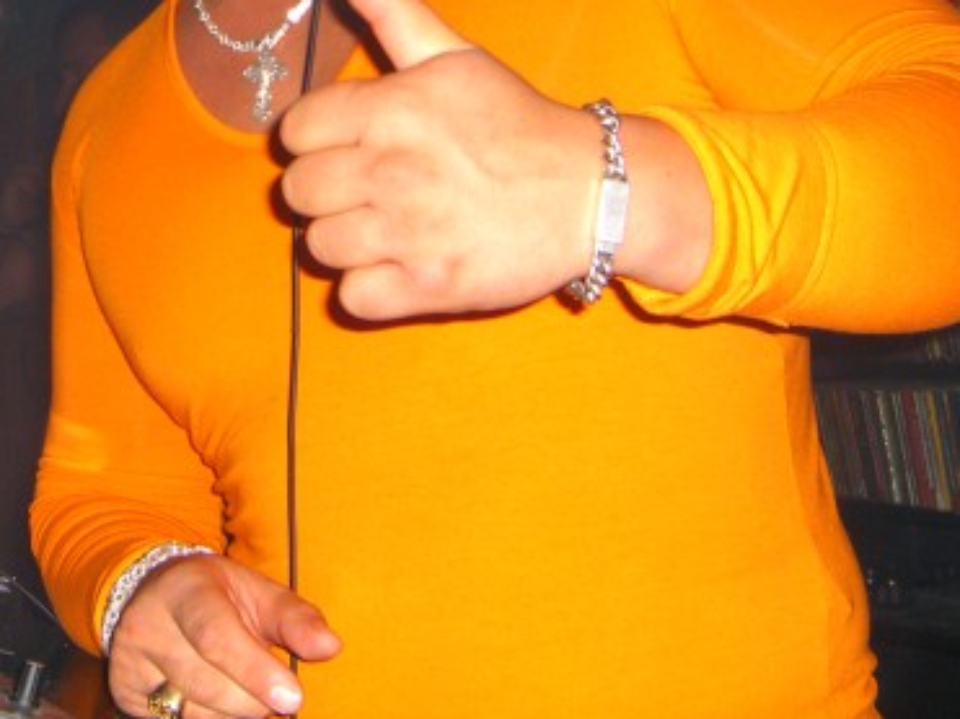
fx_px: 2273
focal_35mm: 82
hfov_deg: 23.7
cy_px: -54
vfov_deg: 17.4
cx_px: 267
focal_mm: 7.9
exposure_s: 1/60
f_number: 2.8
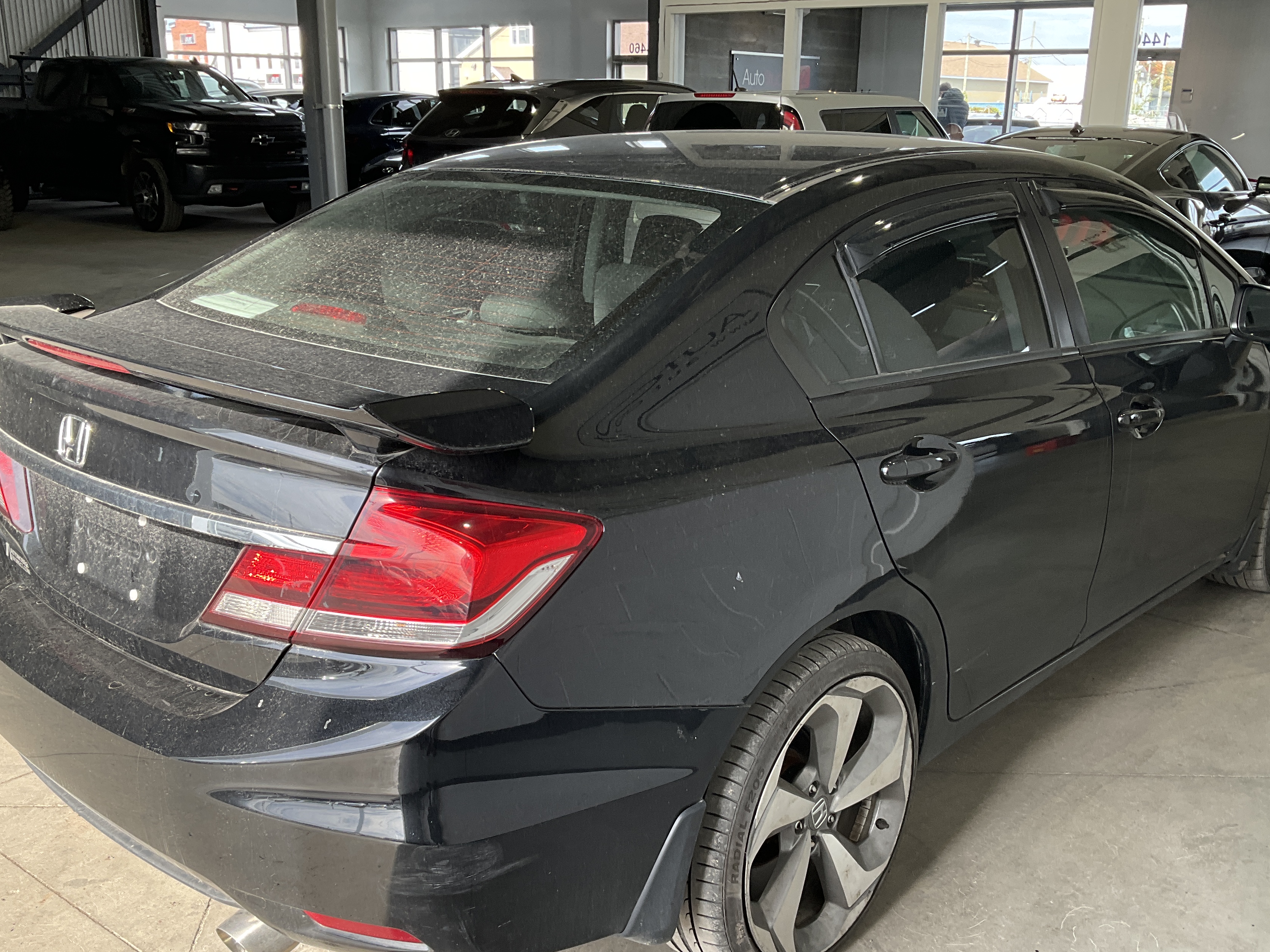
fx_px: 1284
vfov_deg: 40.6
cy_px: 557
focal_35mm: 35
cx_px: 644
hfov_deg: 52.6
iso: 32
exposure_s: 1/134
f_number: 1.8
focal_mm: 3
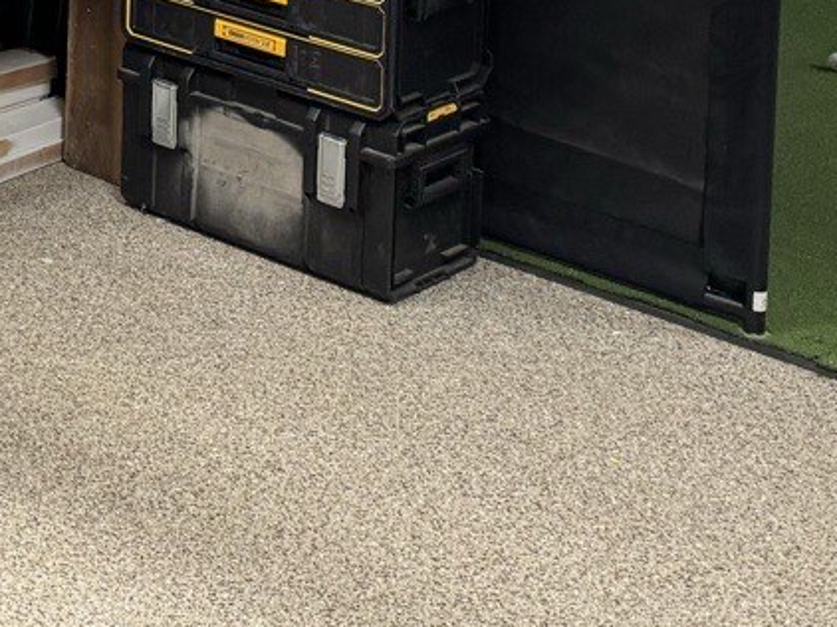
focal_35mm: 91
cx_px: -315
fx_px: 2199
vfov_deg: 14.3
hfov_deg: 19.5
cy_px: -516
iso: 160
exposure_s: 1/120
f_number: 1.78
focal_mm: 6.86
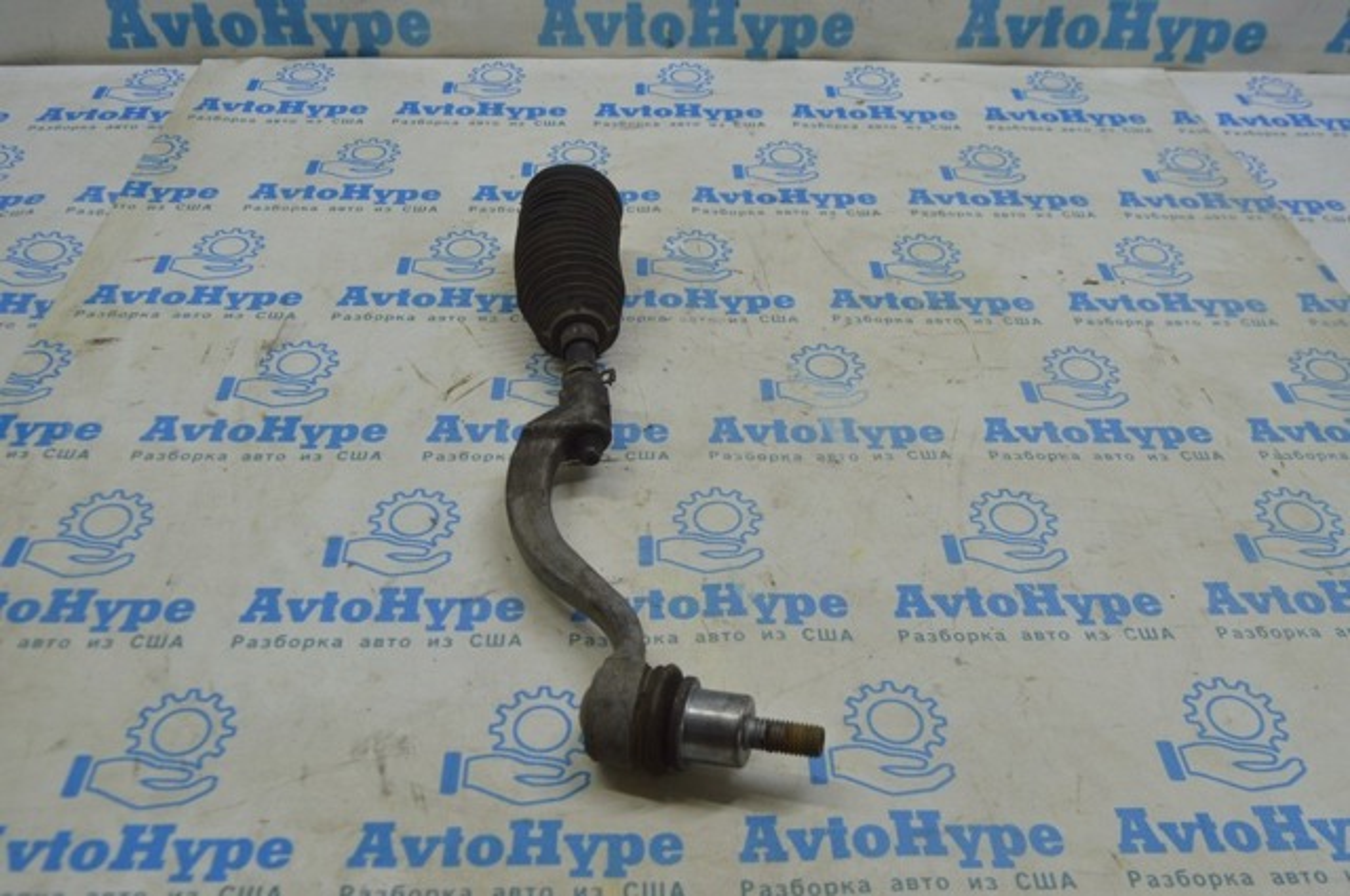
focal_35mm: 33
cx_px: 675
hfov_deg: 57.3
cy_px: 448
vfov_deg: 39.9
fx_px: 1236
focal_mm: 22
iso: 400
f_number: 7.1
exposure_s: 1/40
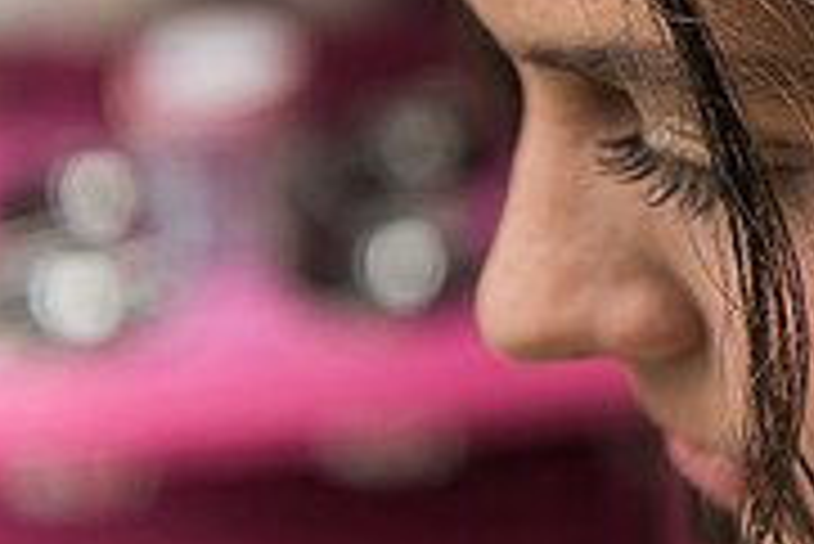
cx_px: 1262
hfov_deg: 14.0
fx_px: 3077
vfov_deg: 9.9
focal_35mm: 136
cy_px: -154
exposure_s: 1/800
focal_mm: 40
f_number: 2.8
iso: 500
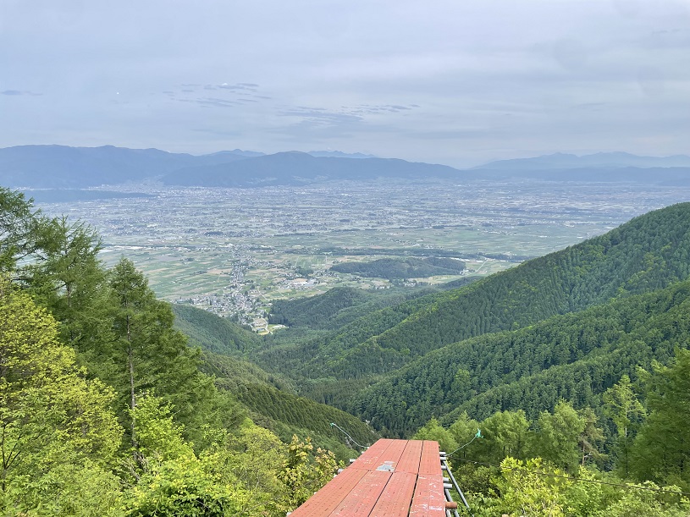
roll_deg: -0.4
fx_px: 518
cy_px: 258
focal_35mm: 26
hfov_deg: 67.3
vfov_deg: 53.1
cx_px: 345
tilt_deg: -8.4
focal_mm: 4.2
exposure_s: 1/2564
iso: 32
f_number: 1.6
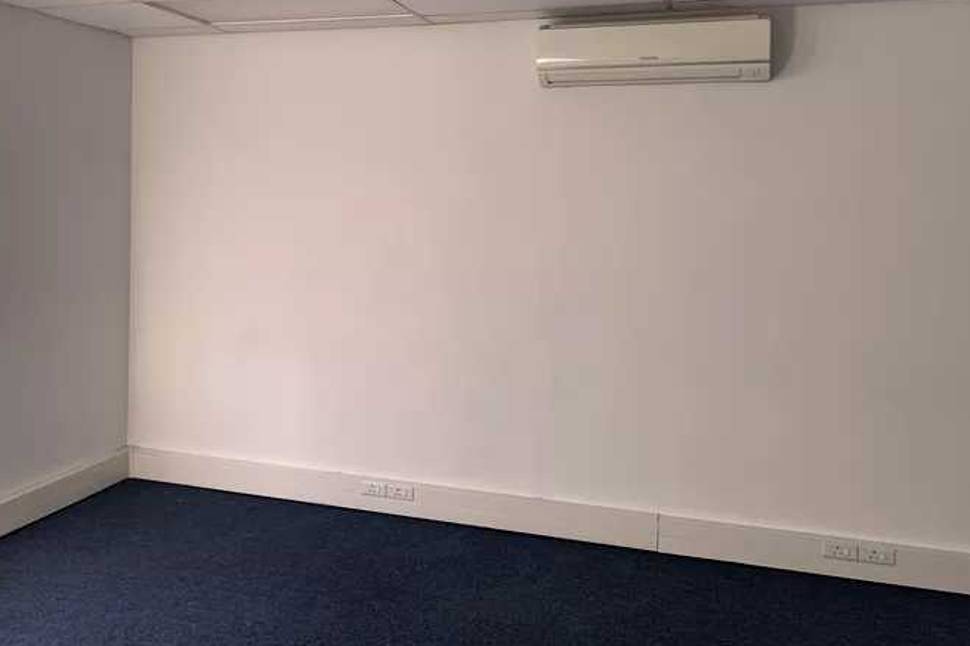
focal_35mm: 33
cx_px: 436
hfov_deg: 57.1
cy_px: 216
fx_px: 889
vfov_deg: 39.5
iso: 100
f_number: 1.8
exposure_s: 1/68
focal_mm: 4.25
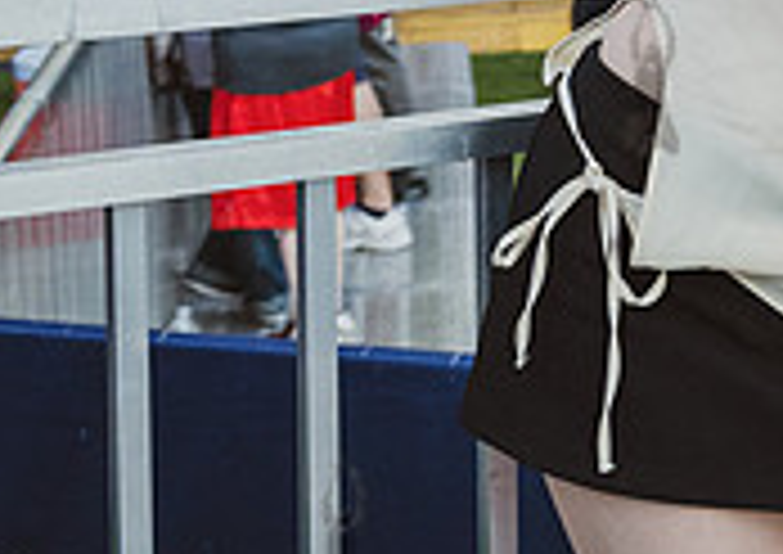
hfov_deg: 12.8
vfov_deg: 9.8
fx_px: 3125
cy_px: -289
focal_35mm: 141
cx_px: 1478
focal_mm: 35
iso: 2000
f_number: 5.6
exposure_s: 1/800
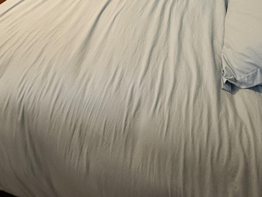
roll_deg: +1.6
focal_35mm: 35
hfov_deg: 52.1
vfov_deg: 32.5
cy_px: -47
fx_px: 265
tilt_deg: -20.3
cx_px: 164
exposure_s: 1/60
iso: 400
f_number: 2.2
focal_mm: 2.22
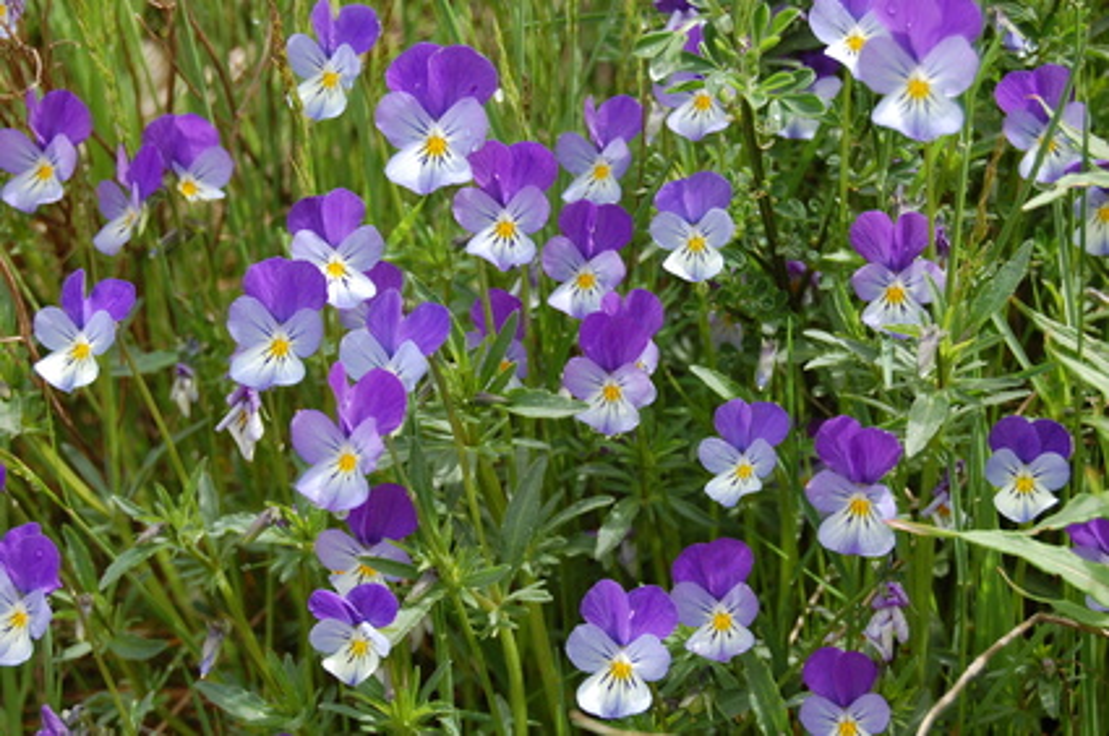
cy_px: 368
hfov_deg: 26.0
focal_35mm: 78
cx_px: 554
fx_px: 2399
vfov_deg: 17.4
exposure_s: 1/100
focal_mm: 52
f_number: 8
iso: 200
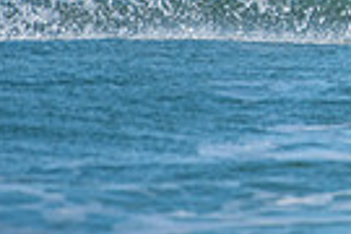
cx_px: 723
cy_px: -95
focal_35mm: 2143
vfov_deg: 0.6
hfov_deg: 1.0
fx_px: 20893
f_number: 5.6
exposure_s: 1/4000
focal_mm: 500
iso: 560
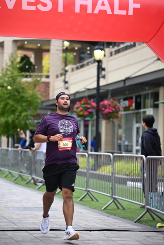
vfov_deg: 19.5
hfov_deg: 13.0
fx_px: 717
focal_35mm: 105
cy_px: 122
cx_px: 82
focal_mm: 105
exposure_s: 1/2500
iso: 640
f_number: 2.8
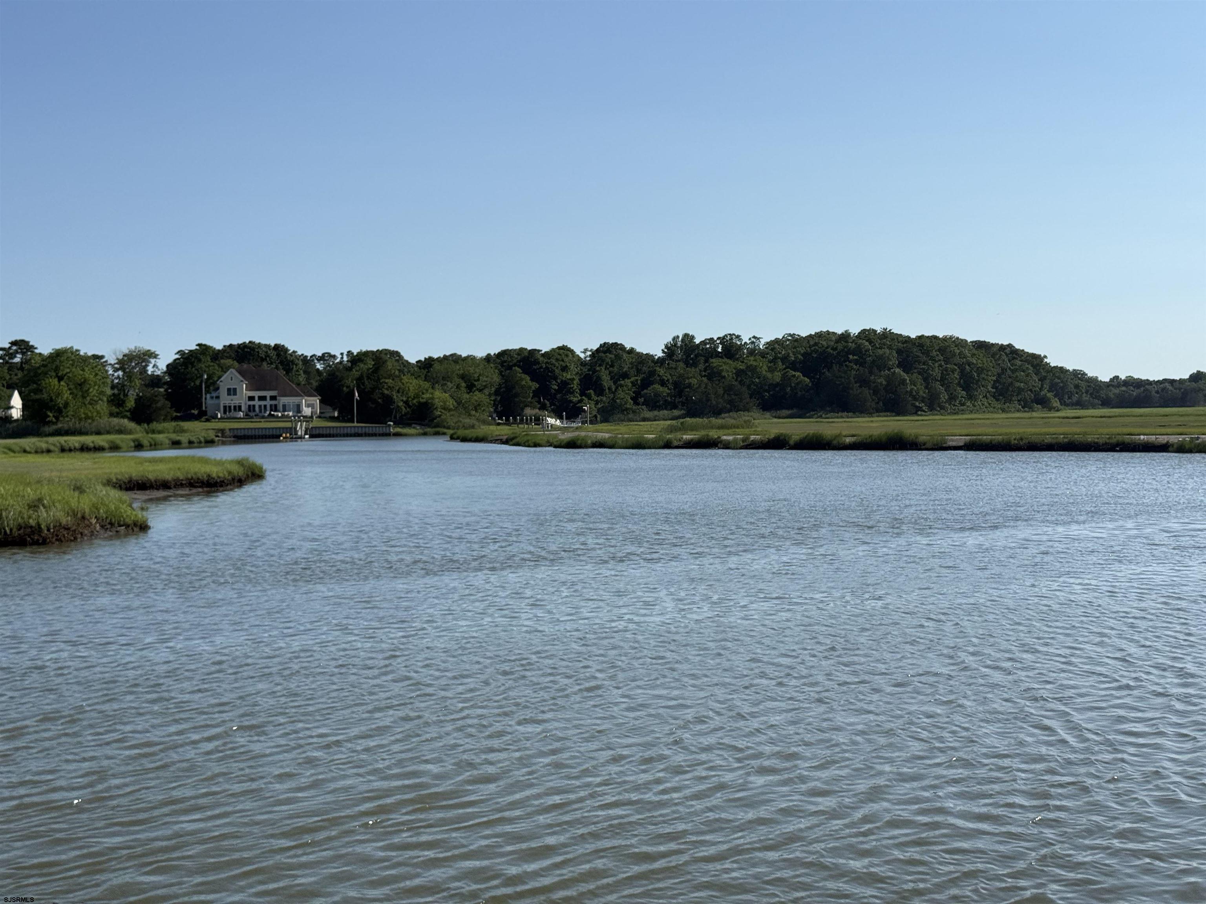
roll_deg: -1.3
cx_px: 603
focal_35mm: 48
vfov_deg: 30.3
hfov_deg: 39.7
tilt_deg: -1.9
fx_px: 1672
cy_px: 452
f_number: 1.78
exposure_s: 1/7874
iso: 64
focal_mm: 6.76
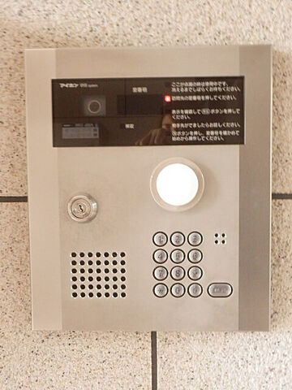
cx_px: 146
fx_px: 371
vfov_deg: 55.4
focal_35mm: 33
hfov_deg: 42.9
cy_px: 195
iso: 800
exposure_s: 1/10
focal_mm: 5.9
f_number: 3.7
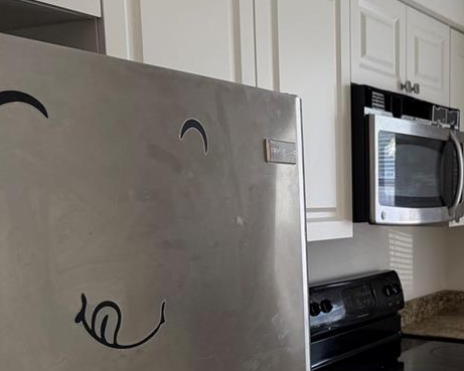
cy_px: 312
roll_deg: +0.4
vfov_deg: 28.4
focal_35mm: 52
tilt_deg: -9.7
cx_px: 425
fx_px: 714
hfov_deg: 33.9
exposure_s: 1/137
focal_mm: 6.76
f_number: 1.78
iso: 200
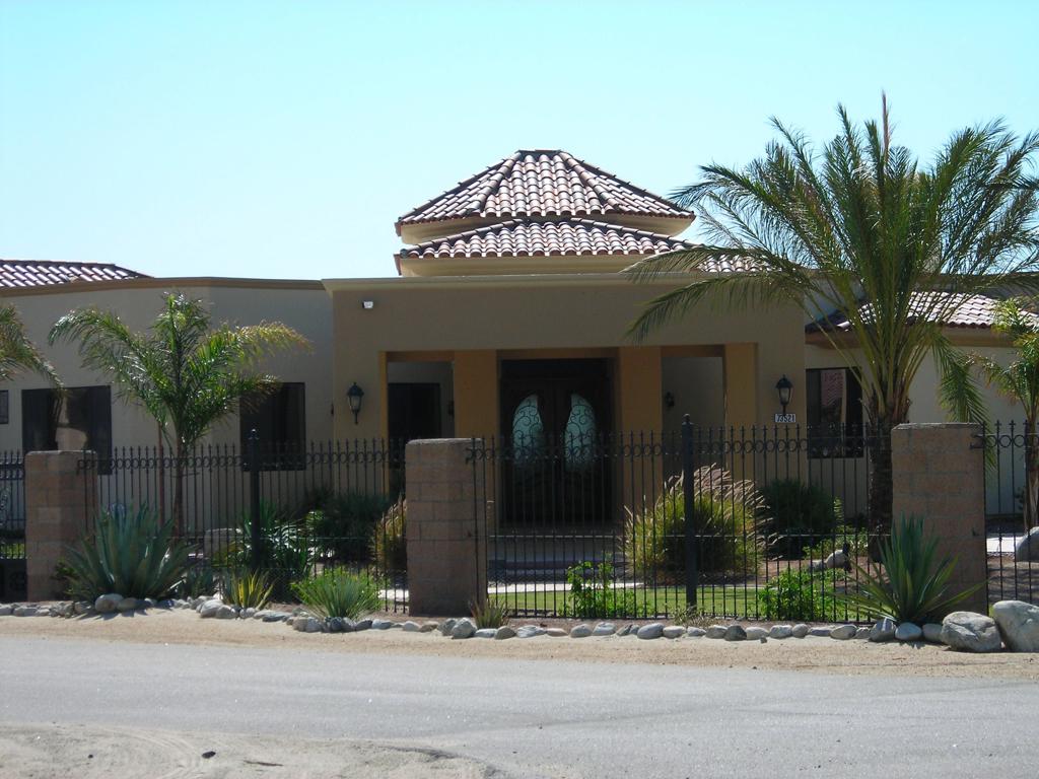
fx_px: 3482
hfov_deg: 17.0
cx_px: 520
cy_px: 390
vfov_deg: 12.8
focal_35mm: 116
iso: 50
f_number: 5.3
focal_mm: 19.2
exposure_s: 1/296
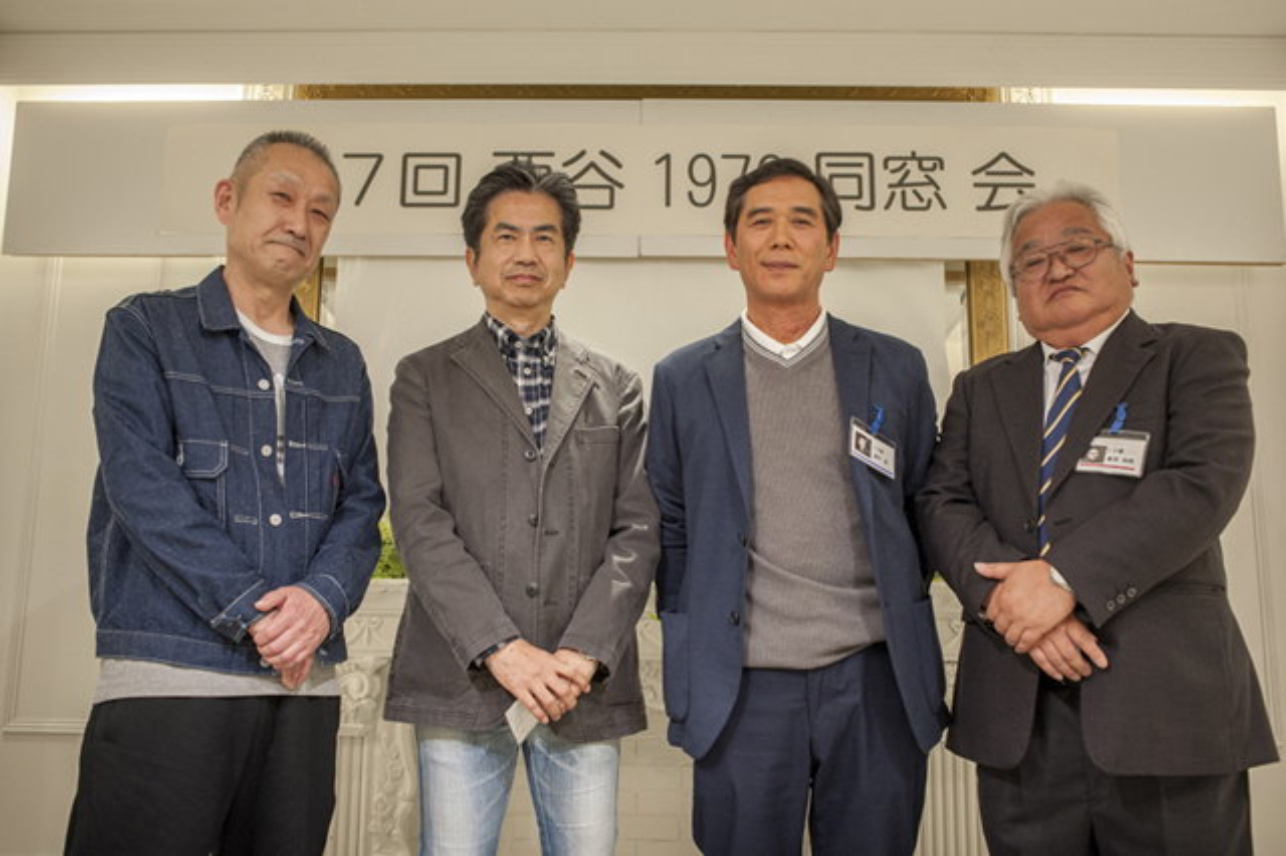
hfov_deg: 54.5
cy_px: 428
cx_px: 643
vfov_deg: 37.8
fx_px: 1250
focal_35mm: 35
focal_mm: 35
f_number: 5.6
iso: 1800
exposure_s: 1/100
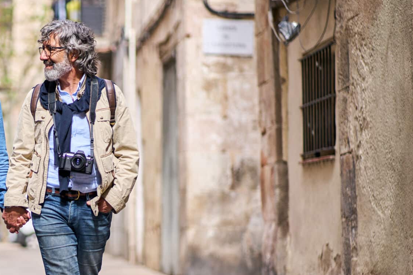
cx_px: 42
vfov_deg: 8.9
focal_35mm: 154
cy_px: 183
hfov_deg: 13.2
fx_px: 1766
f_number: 1.8
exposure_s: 1/1000
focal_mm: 85
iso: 250
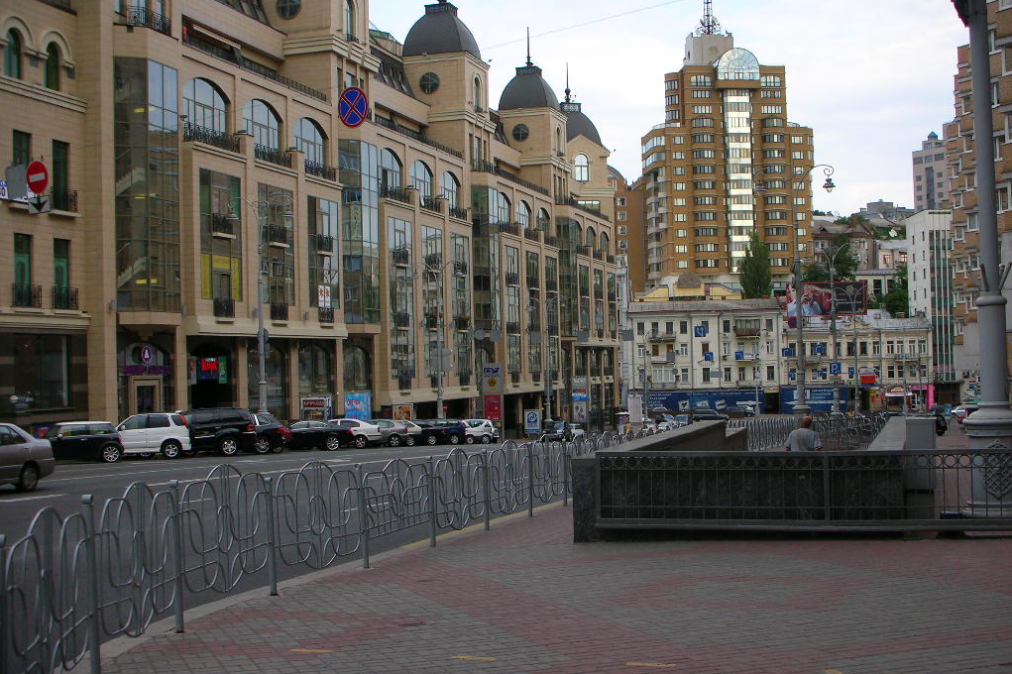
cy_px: 312
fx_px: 1349
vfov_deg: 28.0
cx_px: 506
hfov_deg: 41.1
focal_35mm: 48
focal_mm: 7.7
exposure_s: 1/320
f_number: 3.5
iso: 50
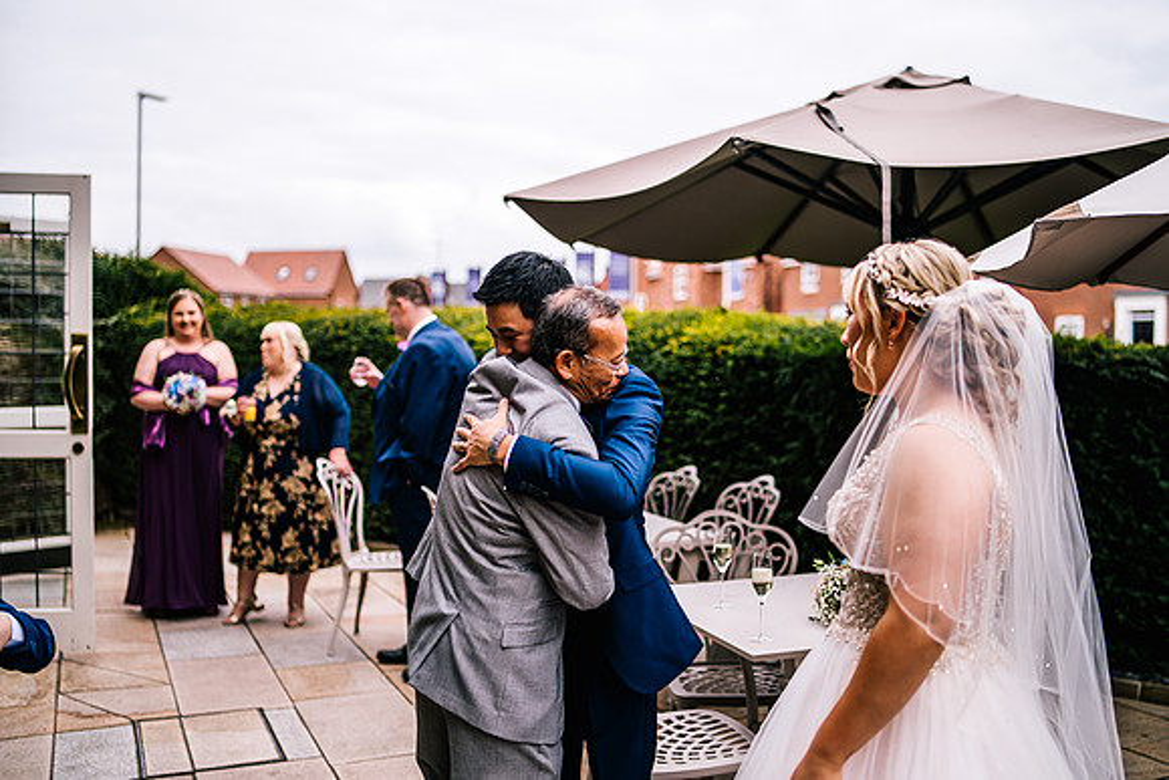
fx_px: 1158
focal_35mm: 36
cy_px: 390
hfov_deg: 53.6
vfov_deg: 37.2
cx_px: 584
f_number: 1.6
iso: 100
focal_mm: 35
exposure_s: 1/3200
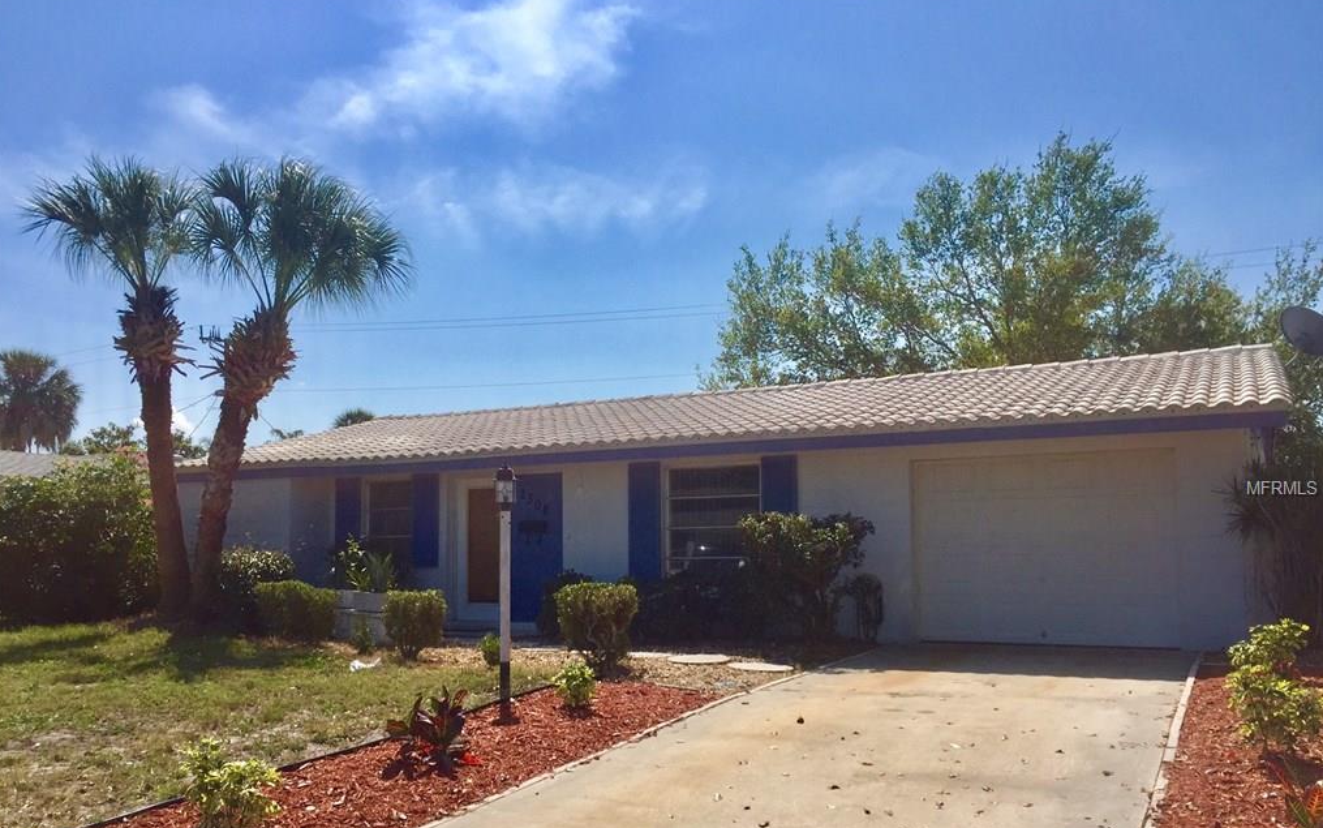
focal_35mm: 31
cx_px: 658
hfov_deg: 61.2
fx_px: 1118
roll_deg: +0.3
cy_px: 489
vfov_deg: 40.5
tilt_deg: +4.2
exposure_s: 1/3968
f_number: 2.2
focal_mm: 4.15
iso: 32
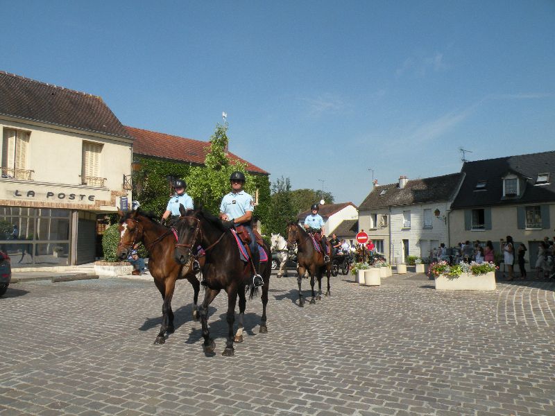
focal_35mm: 27
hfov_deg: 65.3
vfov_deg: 51.4
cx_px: 278
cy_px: 208
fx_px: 433
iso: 100
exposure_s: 1/500
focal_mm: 4.7
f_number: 6.3
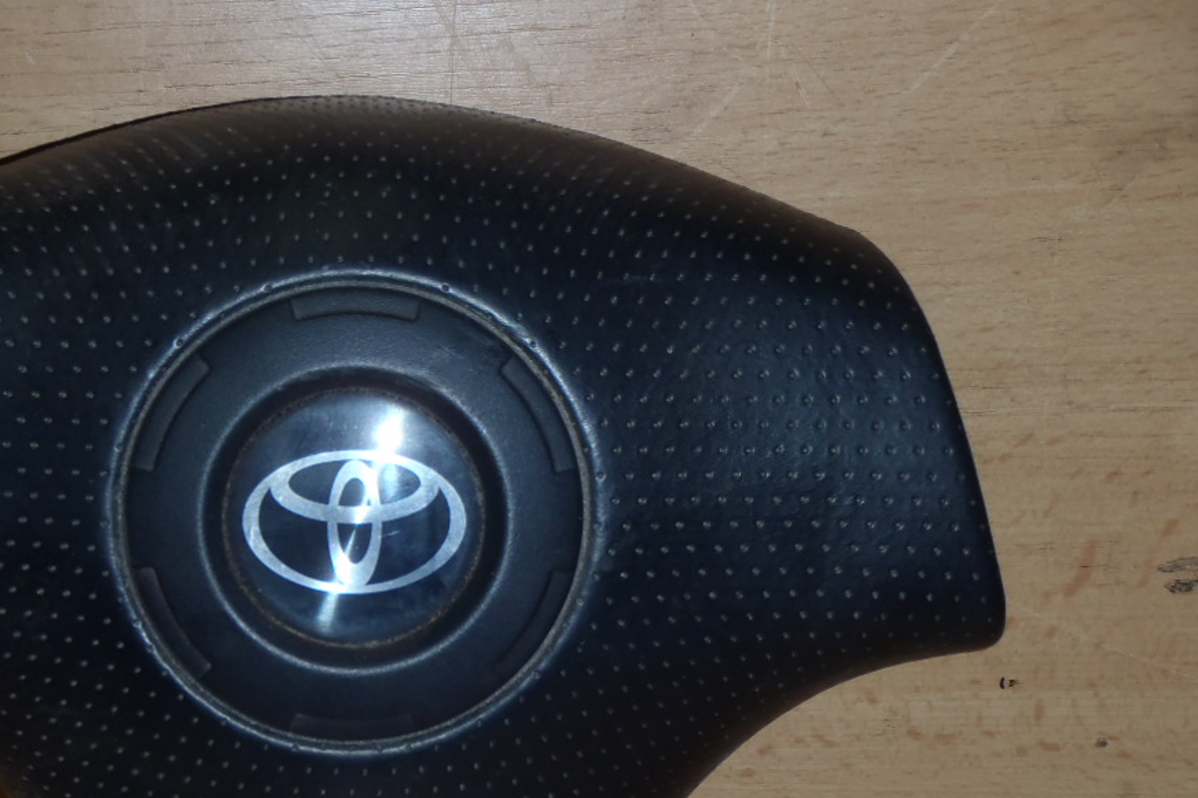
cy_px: 635
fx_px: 1930
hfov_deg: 33.9
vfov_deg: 23.1
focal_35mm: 58
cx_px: 326
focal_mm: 6.83
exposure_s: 1/40
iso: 100
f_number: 4.6
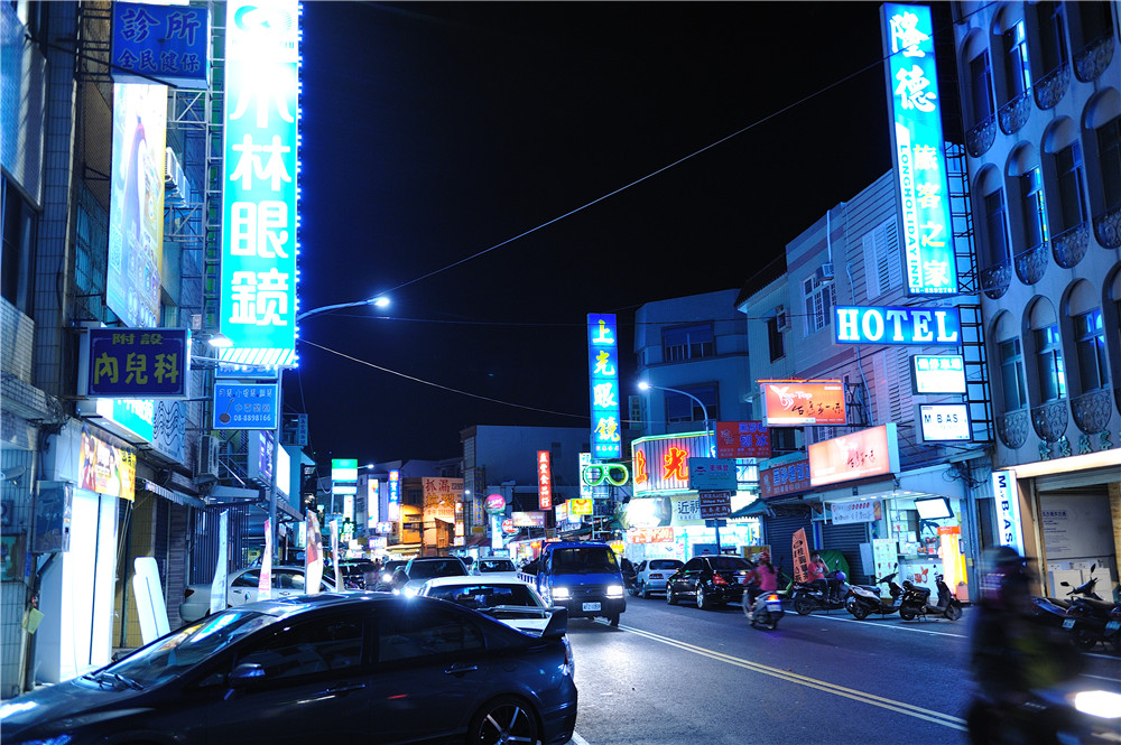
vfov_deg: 38.8
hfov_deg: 55.8
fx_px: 1058
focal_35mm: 34
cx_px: 560
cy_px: 372
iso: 640
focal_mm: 34
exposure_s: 1/30
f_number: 2.8
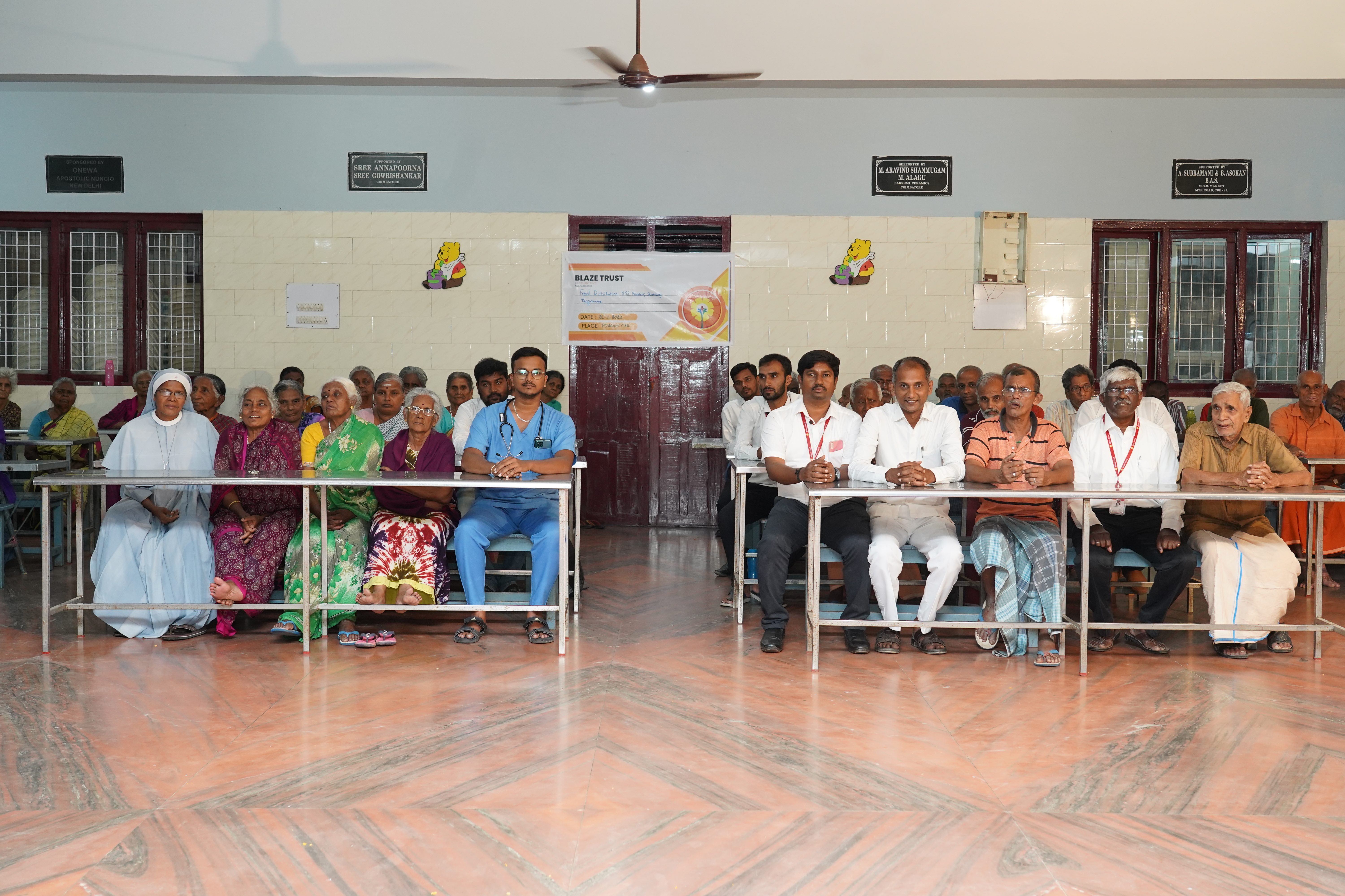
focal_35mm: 43
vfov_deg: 31.2
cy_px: 448
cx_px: 672
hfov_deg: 45.4
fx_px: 1606
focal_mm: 43
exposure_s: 1/100
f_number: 5
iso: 2000
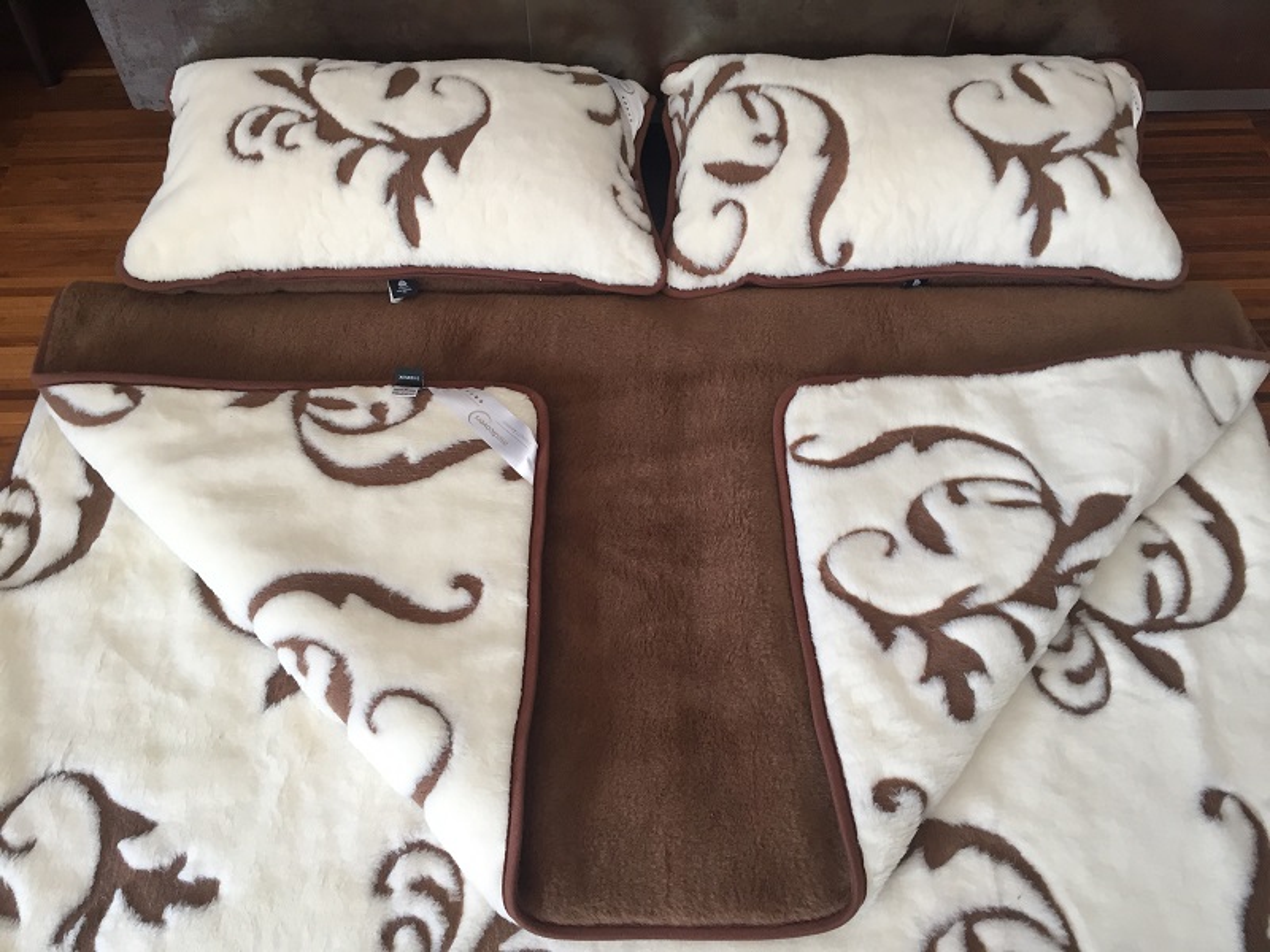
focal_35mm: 29
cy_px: 476
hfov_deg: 61.7
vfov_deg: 48.2
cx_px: 635
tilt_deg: -56.3
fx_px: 1064
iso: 40
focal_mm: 4.15
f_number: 2.2
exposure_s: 1/33
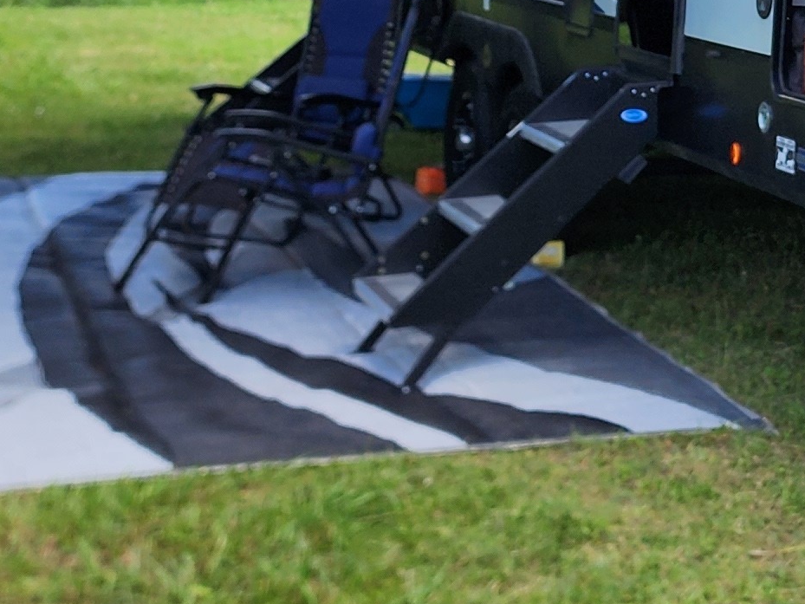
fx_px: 2303
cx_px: 941
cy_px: -180
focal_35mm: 99
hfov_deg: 18.8
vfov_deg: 14.3
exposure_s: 1/568
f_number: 1.8
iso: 12
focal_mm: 6.4
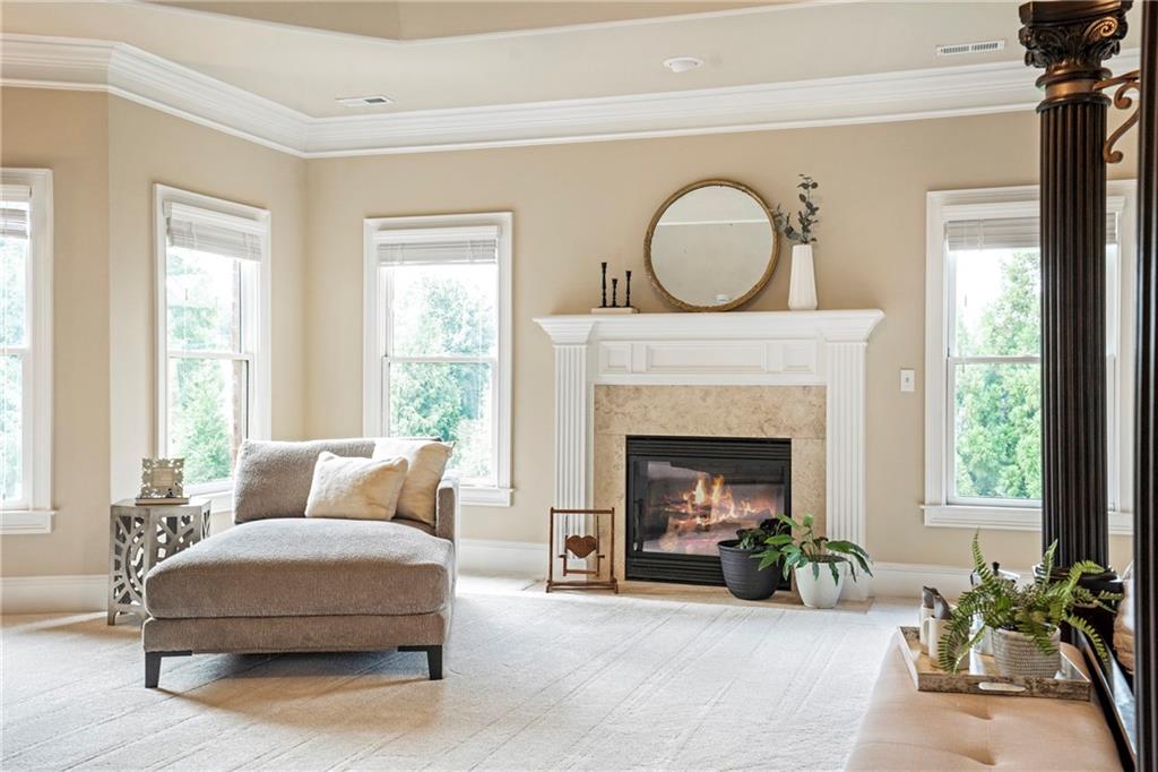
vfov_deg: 37.8
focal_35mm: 35
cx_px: 579
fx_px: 1125
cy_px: 386
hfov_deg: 54.4
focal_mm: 35
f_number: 8
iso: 500
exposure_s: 1/30
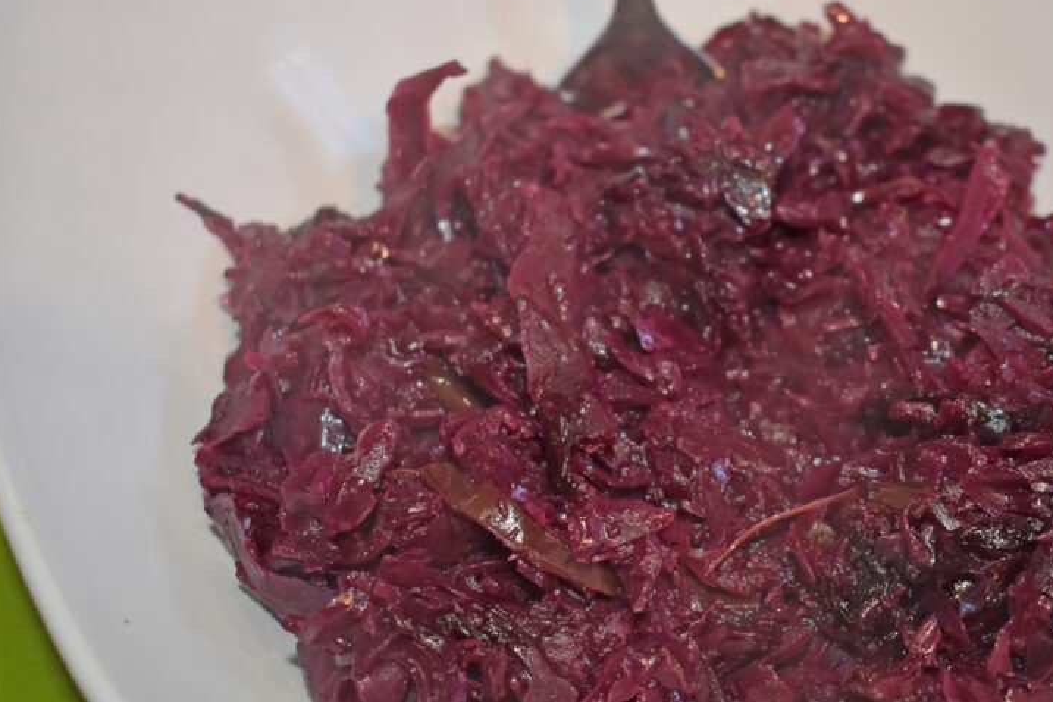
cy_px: 361
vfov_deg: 22.6
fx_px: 1755
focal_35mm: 60
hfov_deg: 33.0
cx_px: 721
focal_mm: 28
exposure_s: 1/60
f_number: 4.2
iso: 500
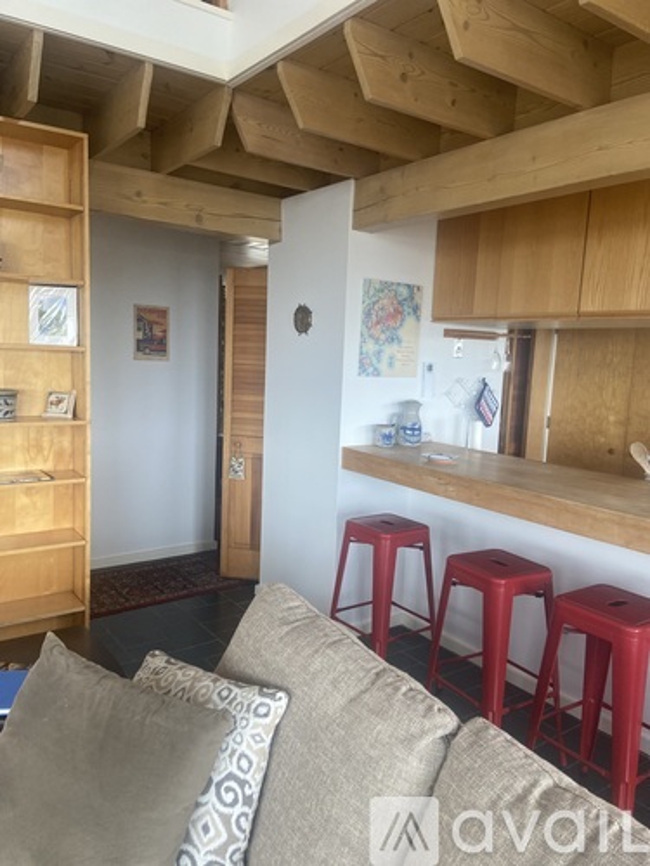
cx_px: 325
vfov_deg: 67.3
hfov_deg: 53.1
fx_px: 651
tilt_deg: -6.3
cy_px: 433
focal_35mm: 26
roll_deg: -2.0
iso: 125
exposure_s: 1/121
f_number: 1.8
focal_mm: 4.25
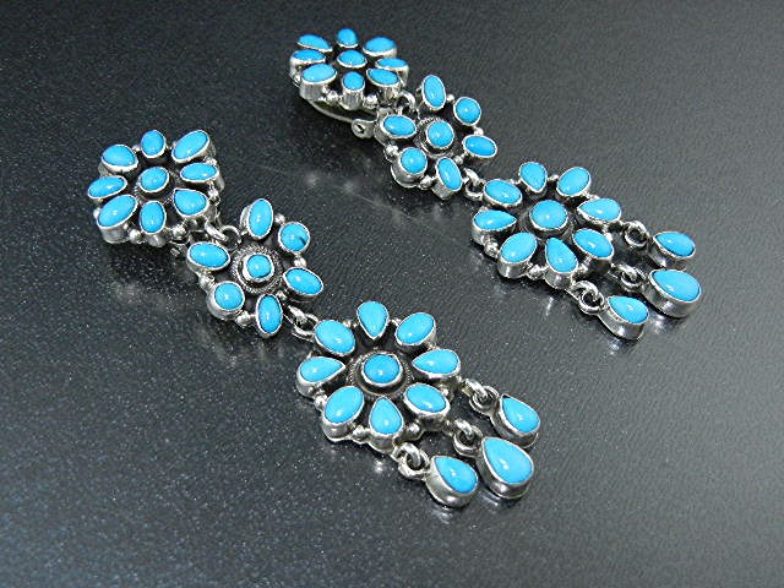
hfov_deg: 42.1
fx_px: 1019
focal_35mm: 45
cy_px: 294
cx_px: 392
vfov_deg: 32.2
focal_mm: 8.1
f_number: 7.6
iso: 800
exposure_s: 1/30
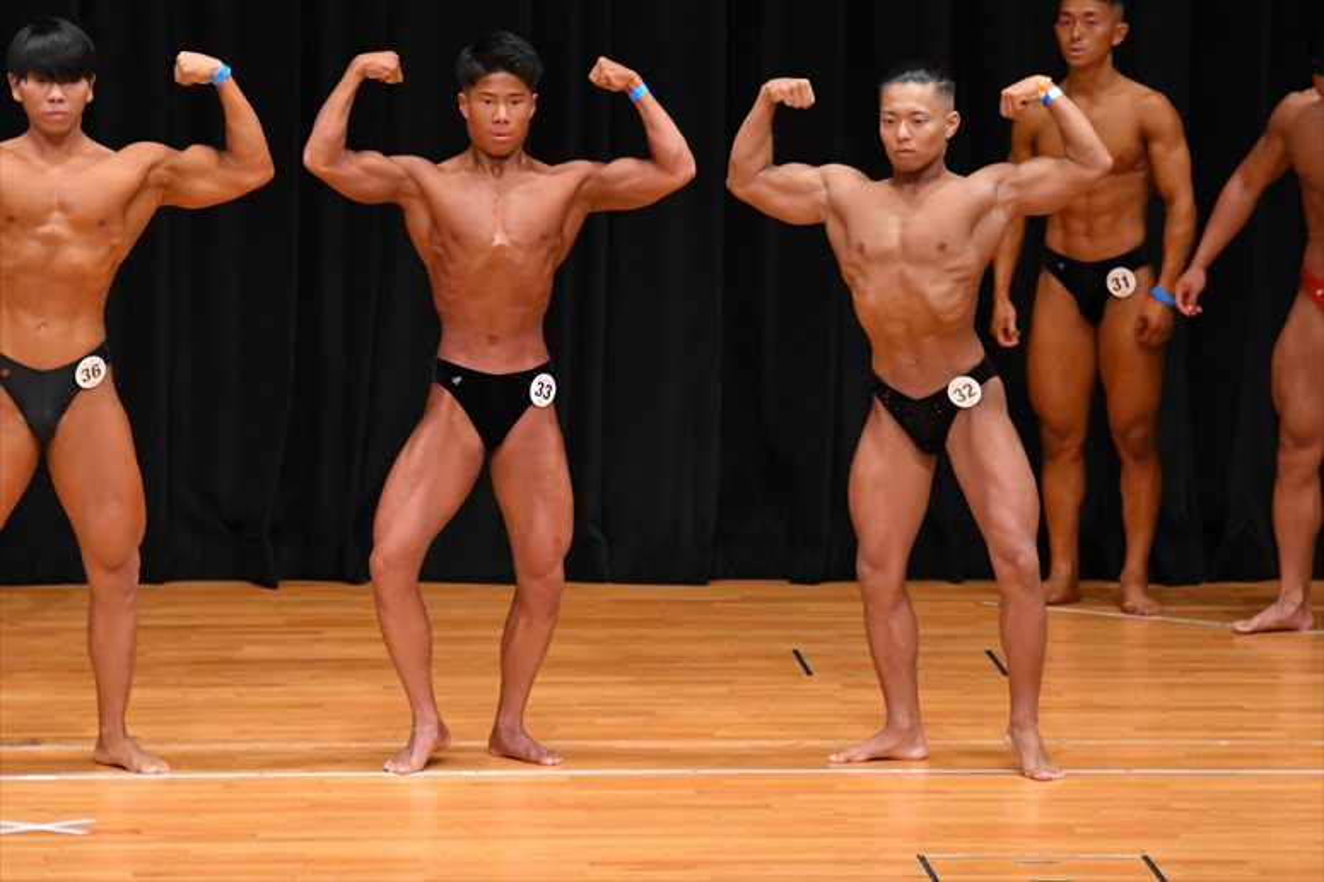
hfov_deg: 7.2
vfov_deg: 4.8
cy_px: 441
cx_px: 662
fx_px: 10477
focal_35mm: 285
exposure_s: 1/400
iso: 4000
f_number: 5.6
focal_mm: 190
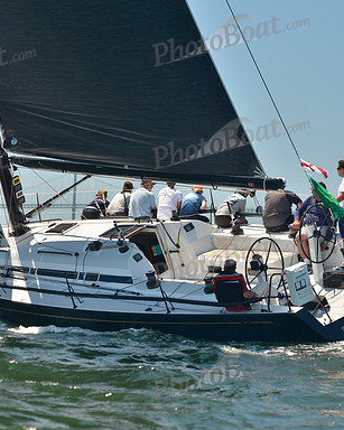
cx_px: 95
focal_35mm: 149
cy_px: 214
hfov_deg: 10.3
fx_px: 1897
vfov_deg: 12.9
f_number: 3.5
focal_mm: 105
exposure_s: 1/1250
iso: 280
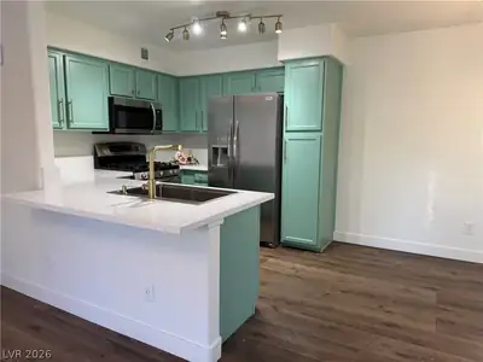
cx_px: 242
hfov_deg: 71.6
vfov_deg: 56.8
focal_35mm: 24
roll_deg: -0.4
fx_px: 335
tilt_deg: -8.1
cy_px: 181
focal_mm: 6.76
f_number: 1.78
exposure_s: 1/120
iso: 160
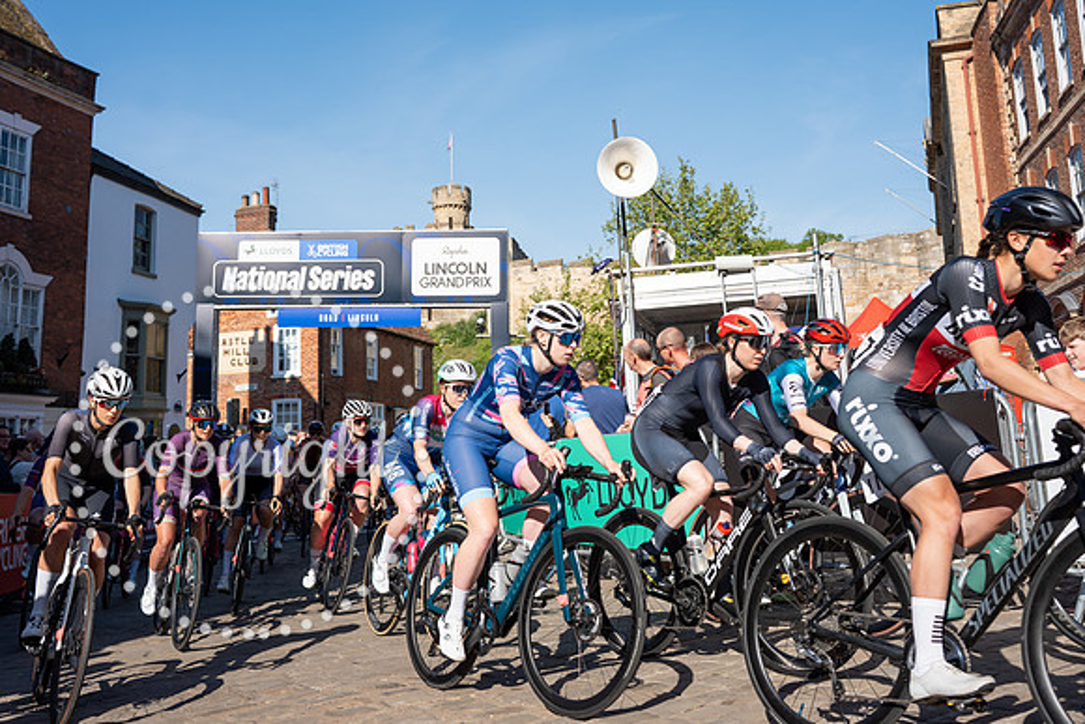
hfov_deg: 52.5
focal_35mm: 36
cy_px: 258
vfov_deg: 36.2
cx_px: 543
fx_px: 1099
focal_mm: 28
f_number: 4
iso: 100
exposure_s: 1/800
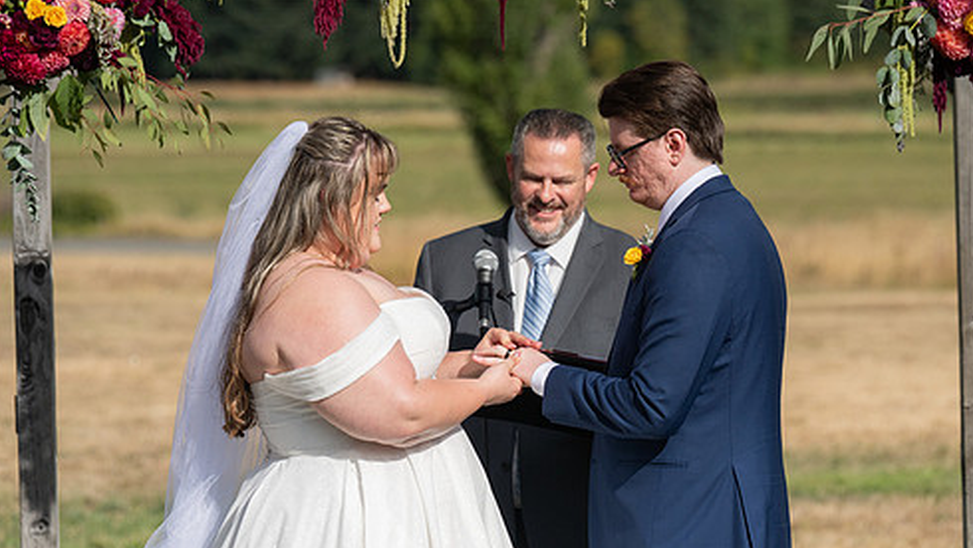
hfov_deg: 11.6
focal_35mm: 186
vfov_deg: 6.5
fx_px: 4800
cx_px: 544
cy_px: 319
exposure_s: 1/8000
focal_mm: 150
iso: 400
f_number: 4.5
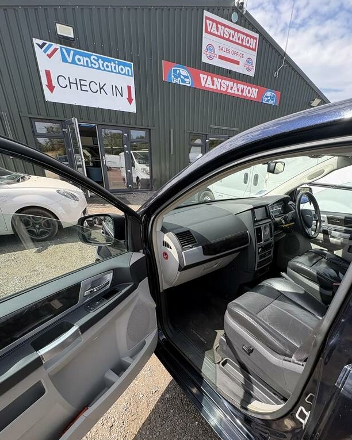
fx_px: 208
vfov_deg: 92.4
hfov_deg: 80.3
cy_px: 254
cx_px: 183
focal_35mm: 16
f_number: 2.2
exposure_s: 1/438
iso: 64
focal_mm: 2.22
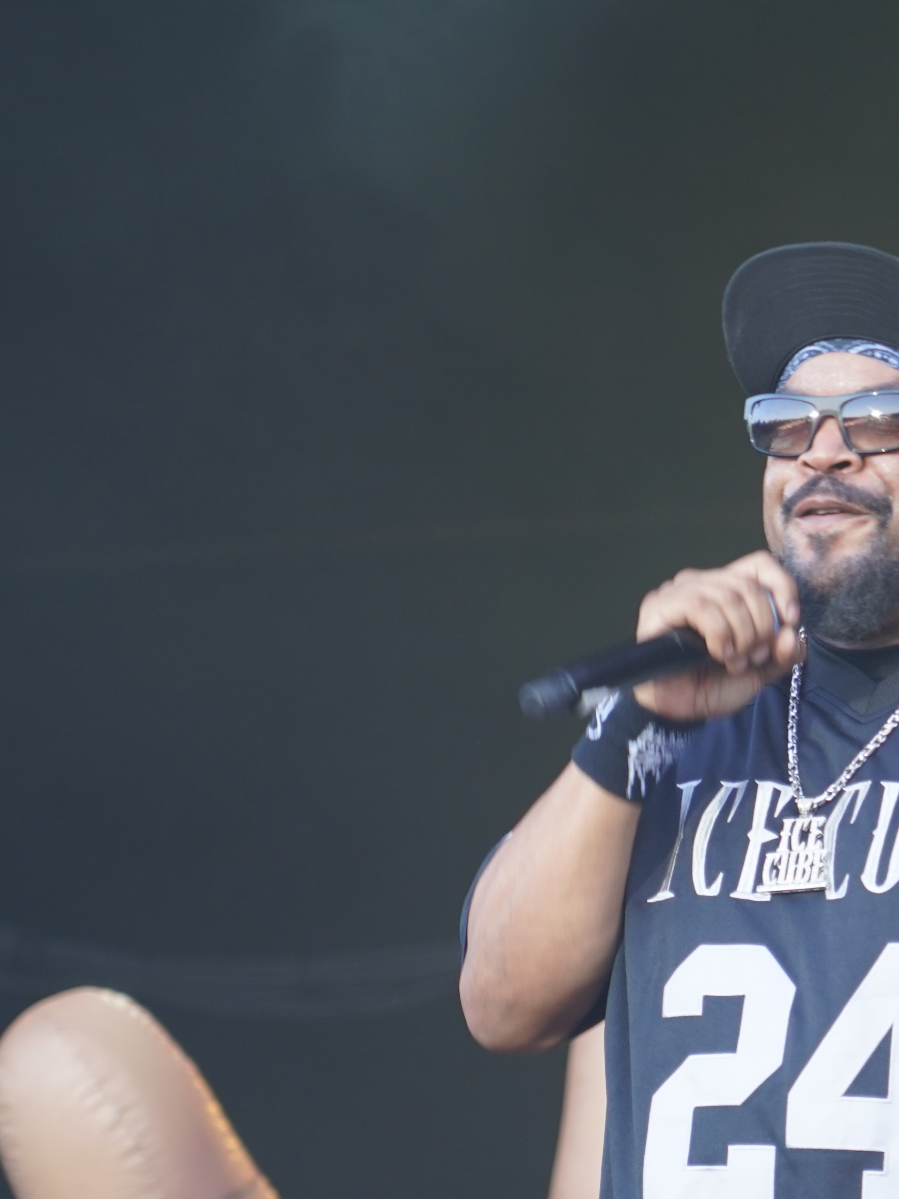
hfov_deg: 6.1
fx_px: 8345
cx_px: 957
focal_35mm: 241
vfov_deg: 8.2
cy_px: 841
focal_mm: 105
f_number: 4
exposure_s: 1/160
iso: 500
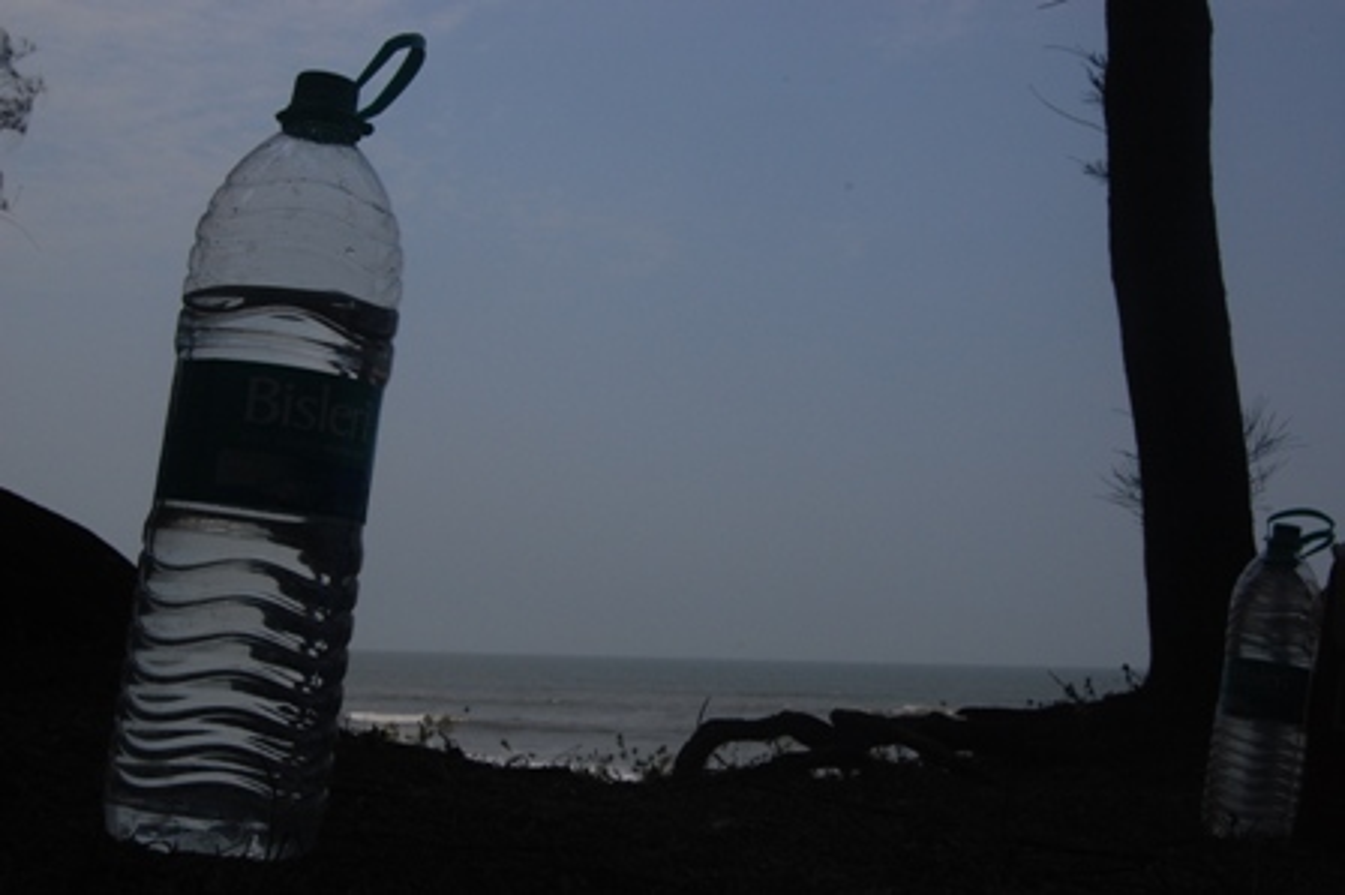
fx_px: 1736
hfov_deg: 42.4
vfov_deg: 28.9
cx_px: 672
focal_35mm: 46
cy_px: 448
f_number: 18
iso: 400
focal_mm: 31
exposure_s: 1/1250
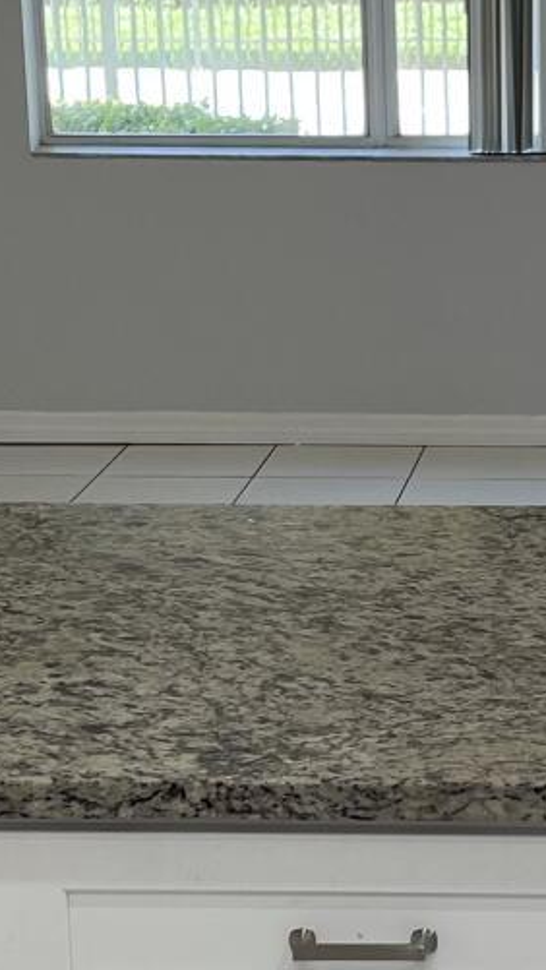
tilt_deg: -14.3
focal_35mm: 113
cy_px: 585
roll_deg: +0.1
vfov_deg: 18.9
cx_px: 635
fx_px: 2907
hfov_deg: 10.6
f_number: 1.6
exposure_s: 1/120
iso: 32
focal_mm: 5.1
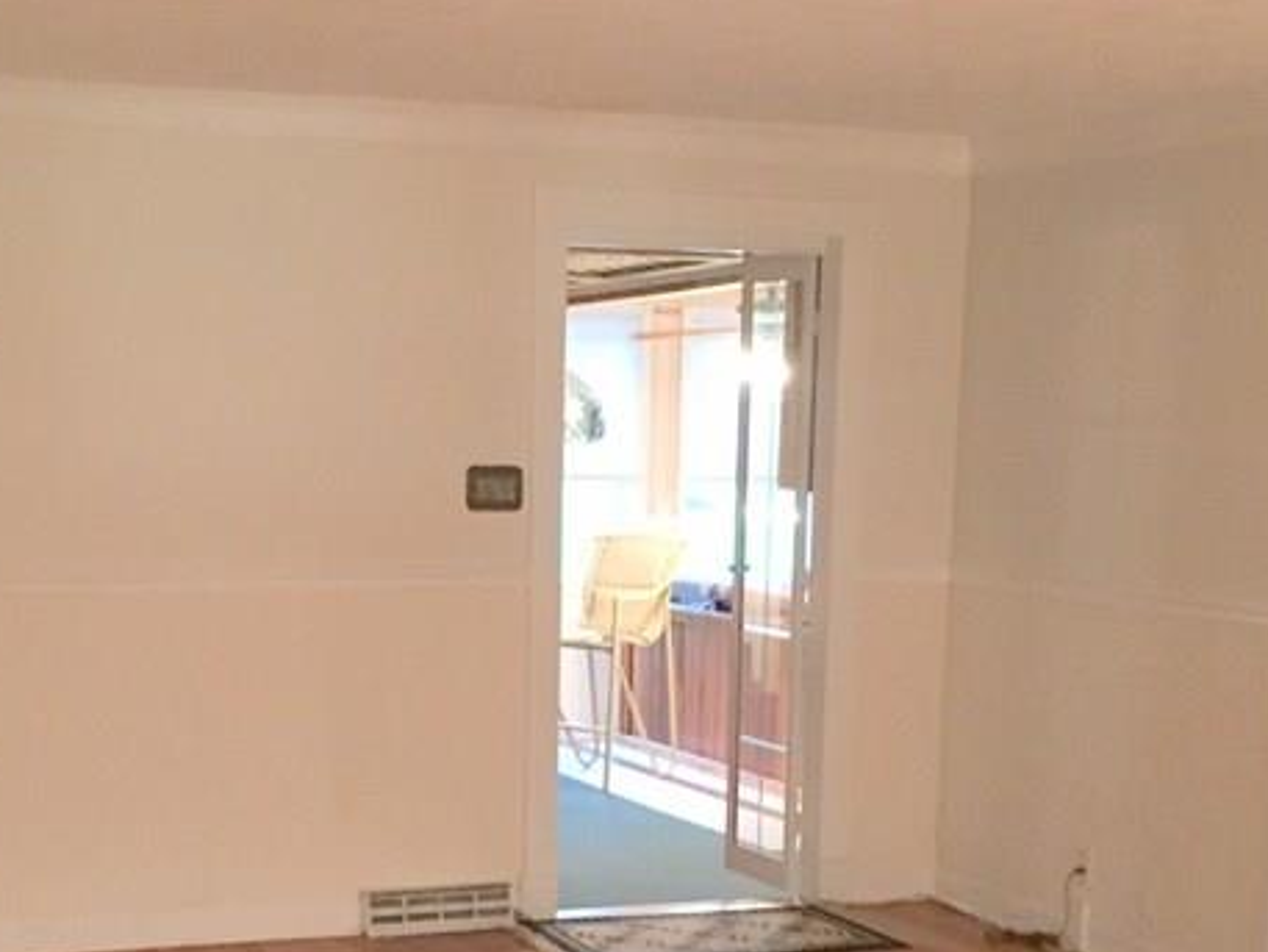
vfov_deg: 22.0
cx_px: 491
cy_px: 869
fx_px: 2382
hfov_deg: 29.7
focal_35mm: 65
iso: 400
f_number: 2.2
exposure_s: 1/15
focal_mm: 4.15
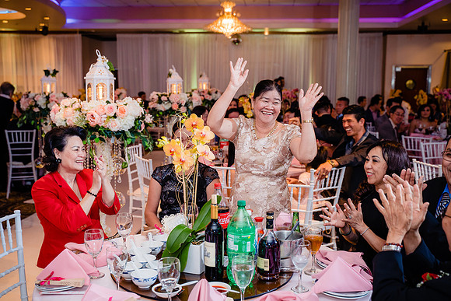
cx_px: 226
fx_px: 539
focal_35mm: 43
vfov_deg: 31.2
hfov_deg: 45.4
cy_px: 150
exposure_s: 1/160
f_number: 3.5
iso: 800
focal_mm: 43
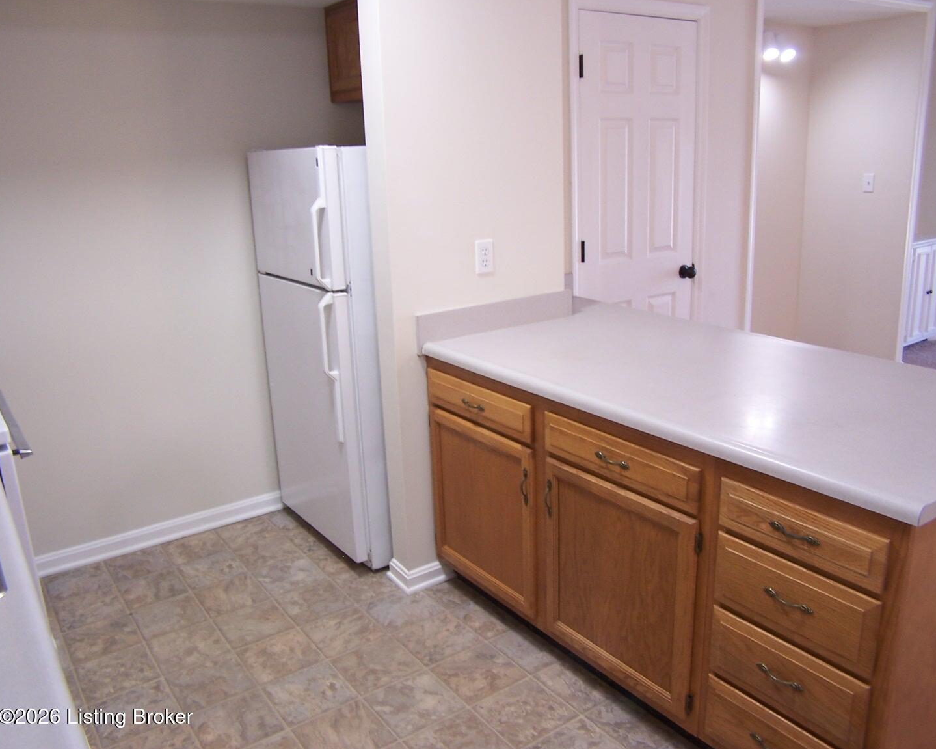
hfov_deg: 45.8
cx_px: 500
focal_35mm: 40
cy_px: 372
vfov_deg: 37.3
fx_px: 1108
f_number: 2.8
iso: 80
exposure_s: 1/10
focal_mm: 6.3
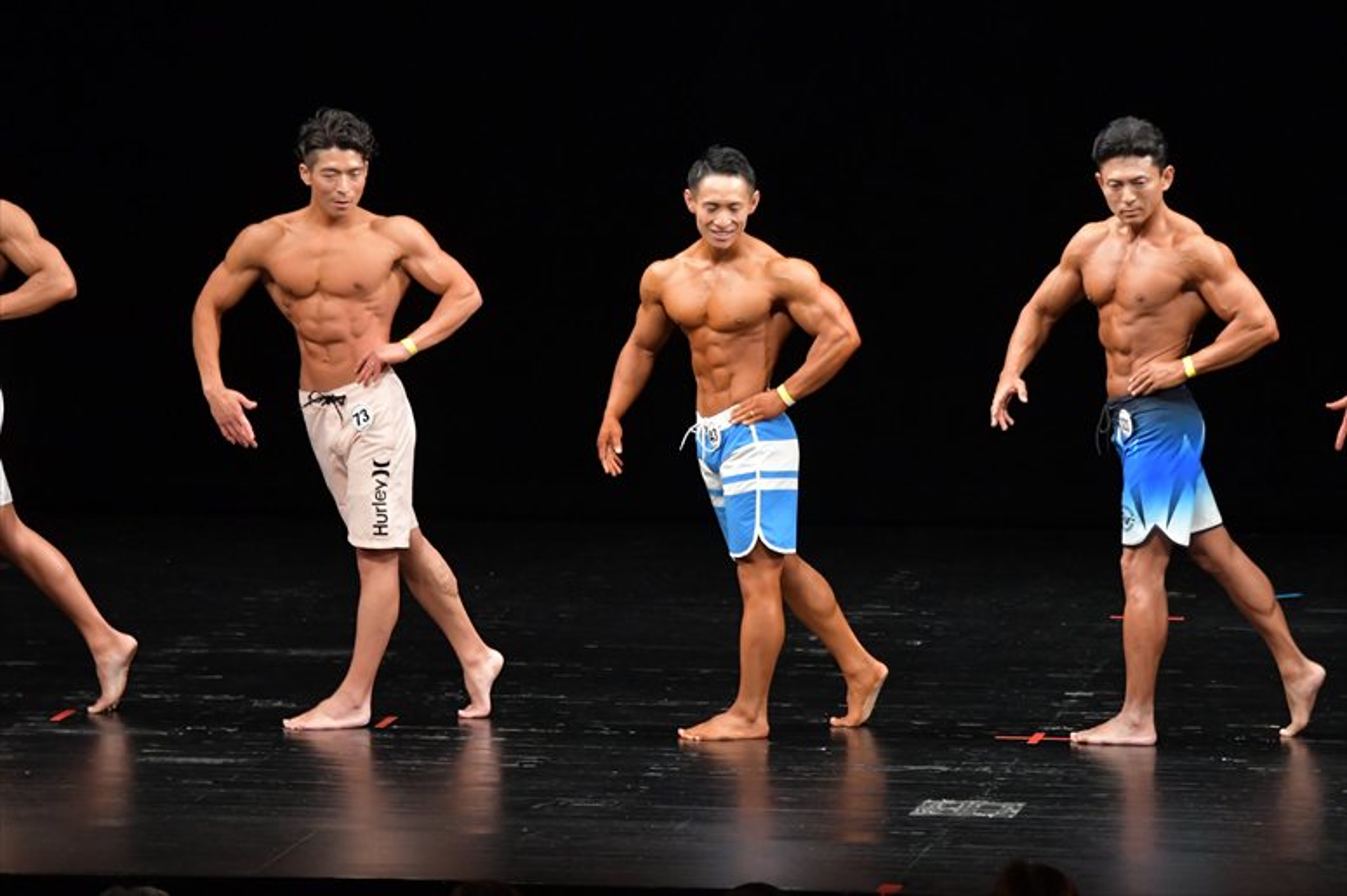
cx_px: 674
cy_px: 448
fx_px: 8415
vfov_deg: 6.1
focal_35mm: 225
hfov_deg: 9.2
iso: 3200
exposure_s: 1/400
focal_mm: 150
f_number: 5.6
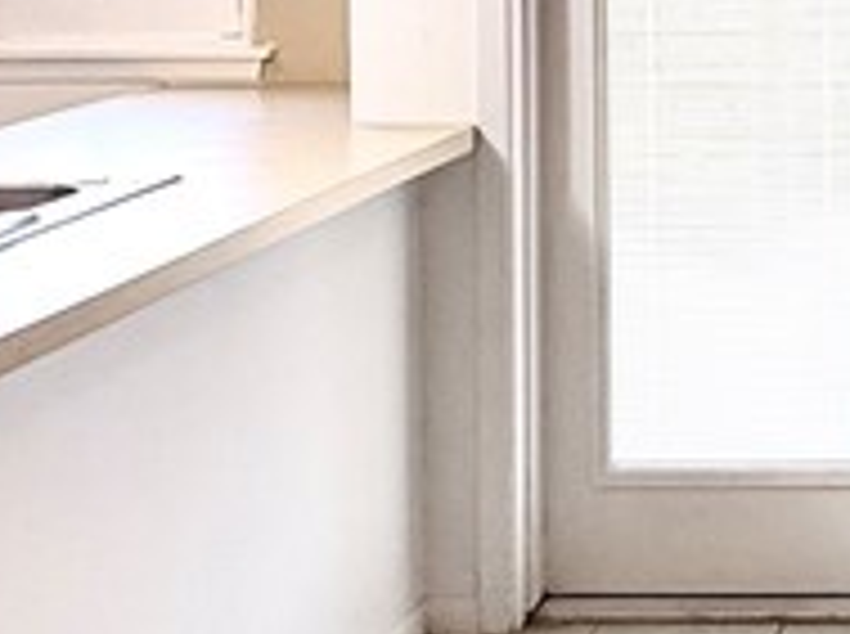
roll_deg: +0.7
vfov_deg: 17.9
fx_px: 1863
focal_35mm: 76
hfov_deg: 22.8
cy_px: -220
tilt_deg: +1.4
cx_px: 1111
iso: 125
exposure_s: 1/120
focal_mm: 2.22
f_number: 2.2
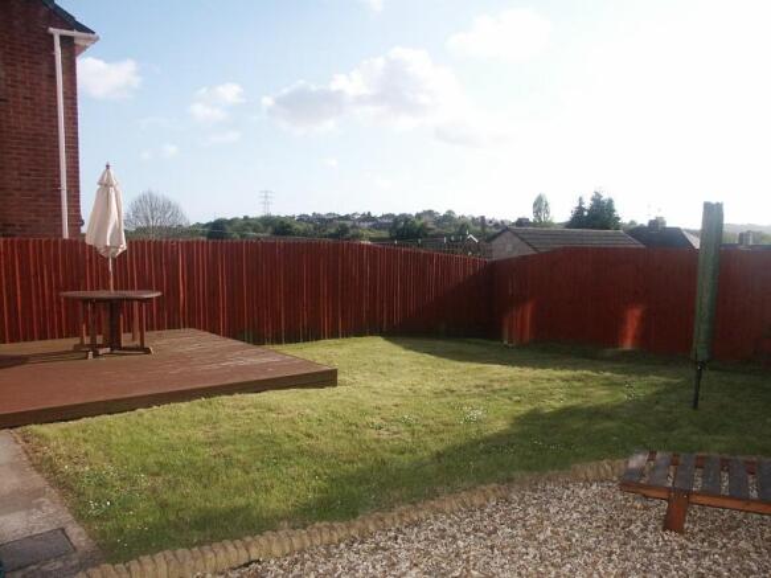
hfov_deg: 63.5
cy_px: 289
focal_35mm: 28
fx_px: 624
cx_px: 386
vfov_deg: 49.7
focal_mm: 7.43
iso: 200
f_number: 4
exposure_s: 1/2000
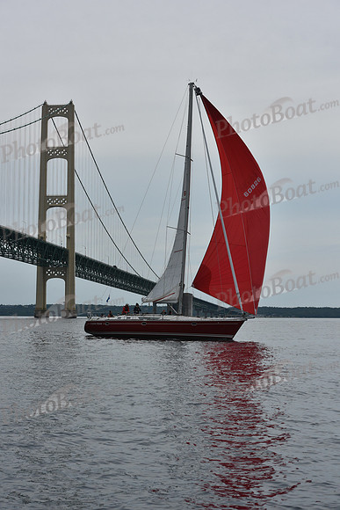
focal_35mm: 70
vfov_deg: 28.8
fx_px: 991
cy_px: 255
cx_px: 170
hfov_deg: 19.5
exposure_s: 1/800
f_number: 9
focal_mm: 70
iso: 250
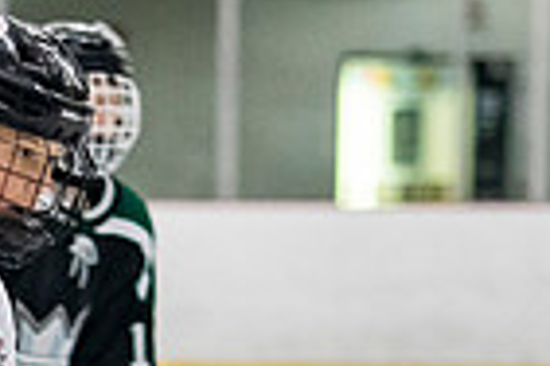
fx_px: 11519
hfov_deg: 2.7
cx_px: -846
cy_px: 759
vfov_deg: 1.8
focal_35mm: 754
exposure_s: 1/640
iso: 3200
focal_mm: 116
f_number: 3.2
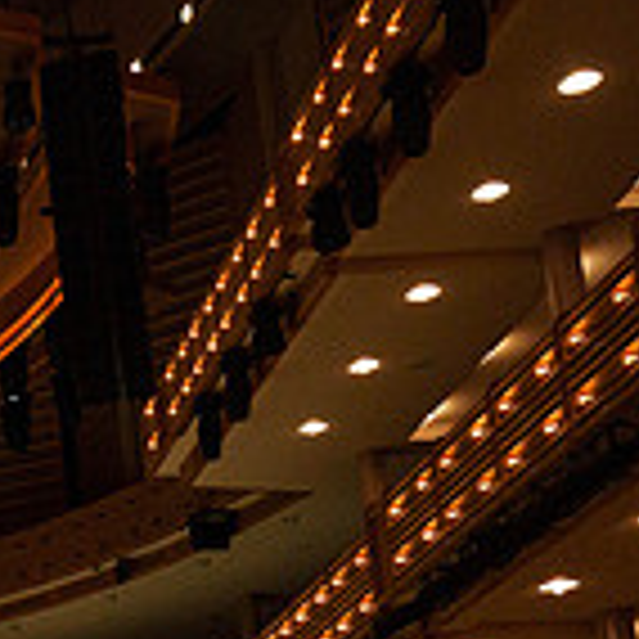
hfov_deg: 16.4
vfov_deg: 19.2
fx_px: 1775
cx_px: -576
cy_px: 776
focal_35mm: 85
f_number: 5.6
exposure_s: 1/200
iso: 2500
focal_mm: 24
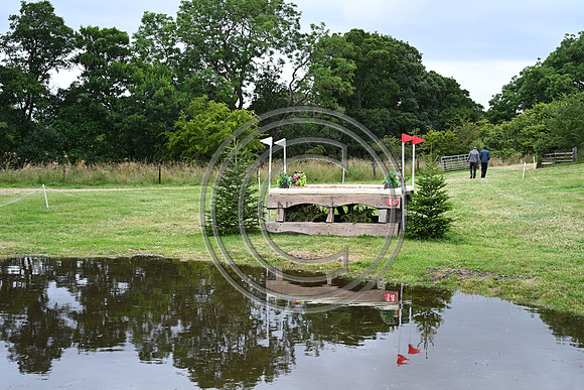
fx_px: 779
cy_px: 195
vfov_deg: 28.1
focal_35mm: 48
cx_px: 292
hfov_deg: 41.1
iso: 2000
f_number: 5
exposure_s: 1/800
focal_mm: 48
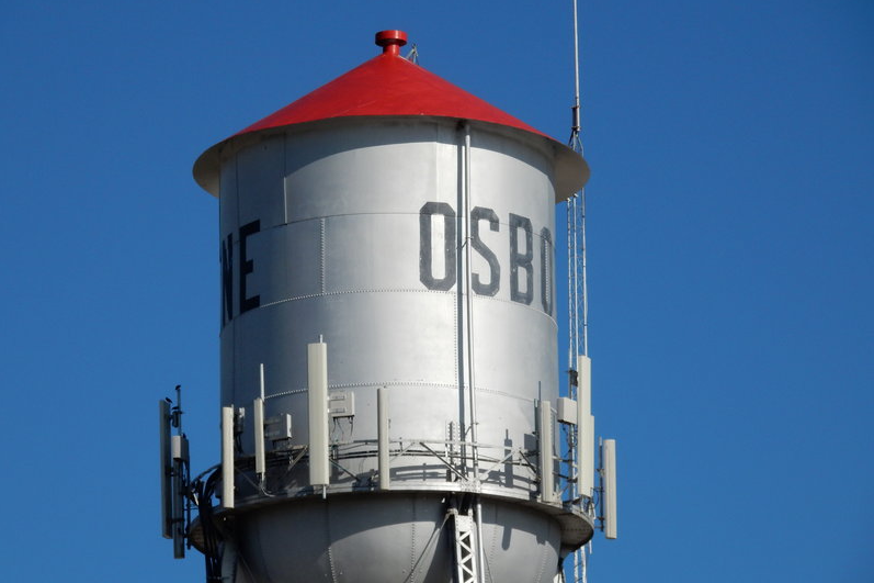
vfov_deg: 4.9
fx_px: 6869
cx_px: 436
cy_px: 298
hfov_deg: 7.3
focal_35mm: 283
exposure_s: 1/1600
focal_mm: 48.4
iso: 125
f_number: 6.3
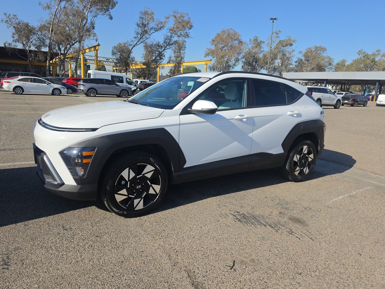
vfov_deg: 58.9
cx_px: 192
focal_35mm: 23
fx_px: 256
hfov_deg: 73.9
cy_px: 144
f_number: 1.4
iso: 65
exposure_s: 1/7940
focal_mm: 6.5
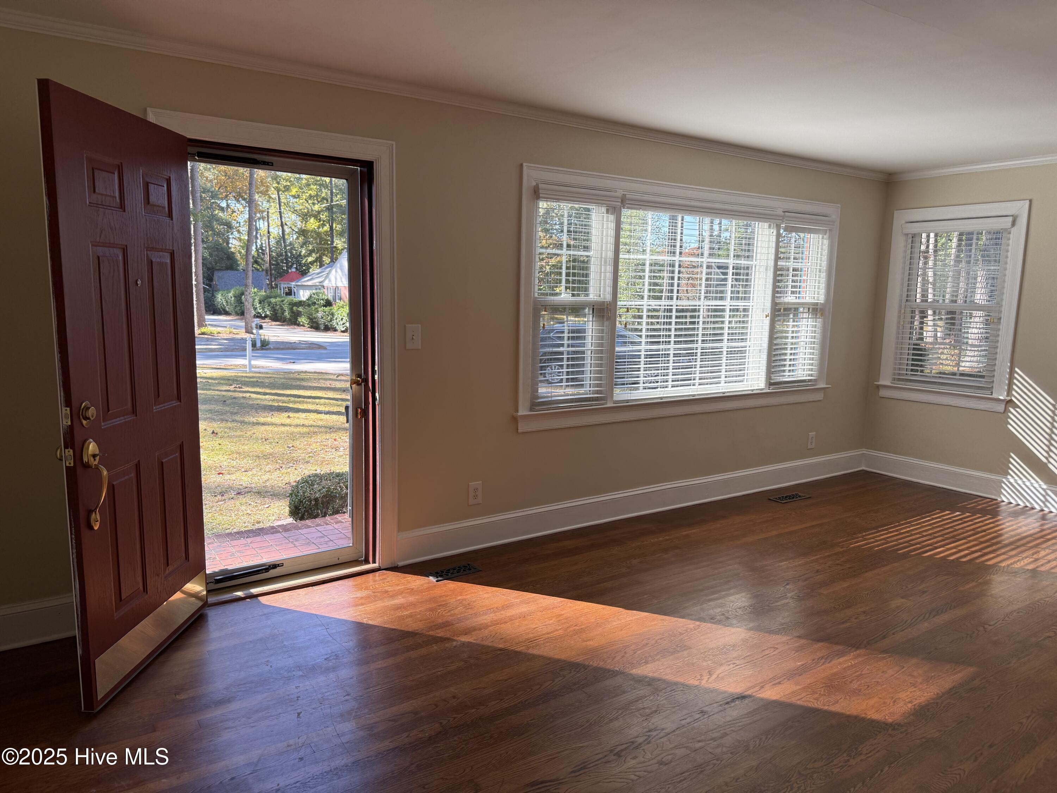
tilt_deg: -8.5
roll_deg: -1.3
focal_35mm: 24
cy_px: 396
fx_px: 733
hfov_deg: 71.6
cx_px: 528
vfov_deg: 56.8
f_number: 1.78
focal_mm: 6.76
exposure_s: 1/401
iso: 100
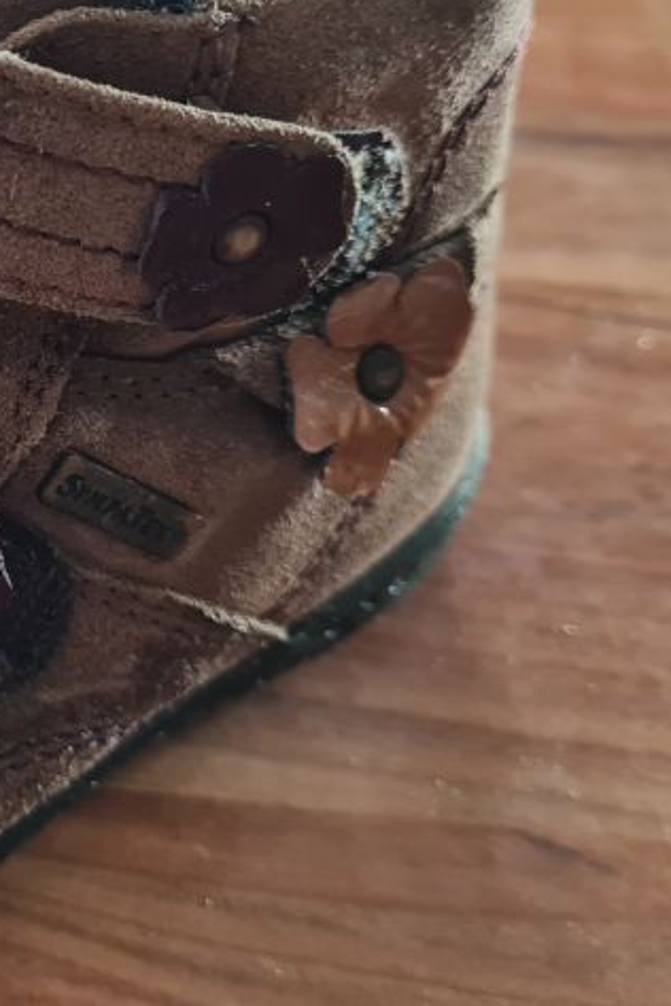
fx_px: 1594
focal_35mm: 57
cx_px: -104
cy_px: 308
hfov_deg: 22.2
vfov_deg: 34.6
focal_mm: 5.4
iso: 250
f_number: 1.8
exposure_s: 1/50
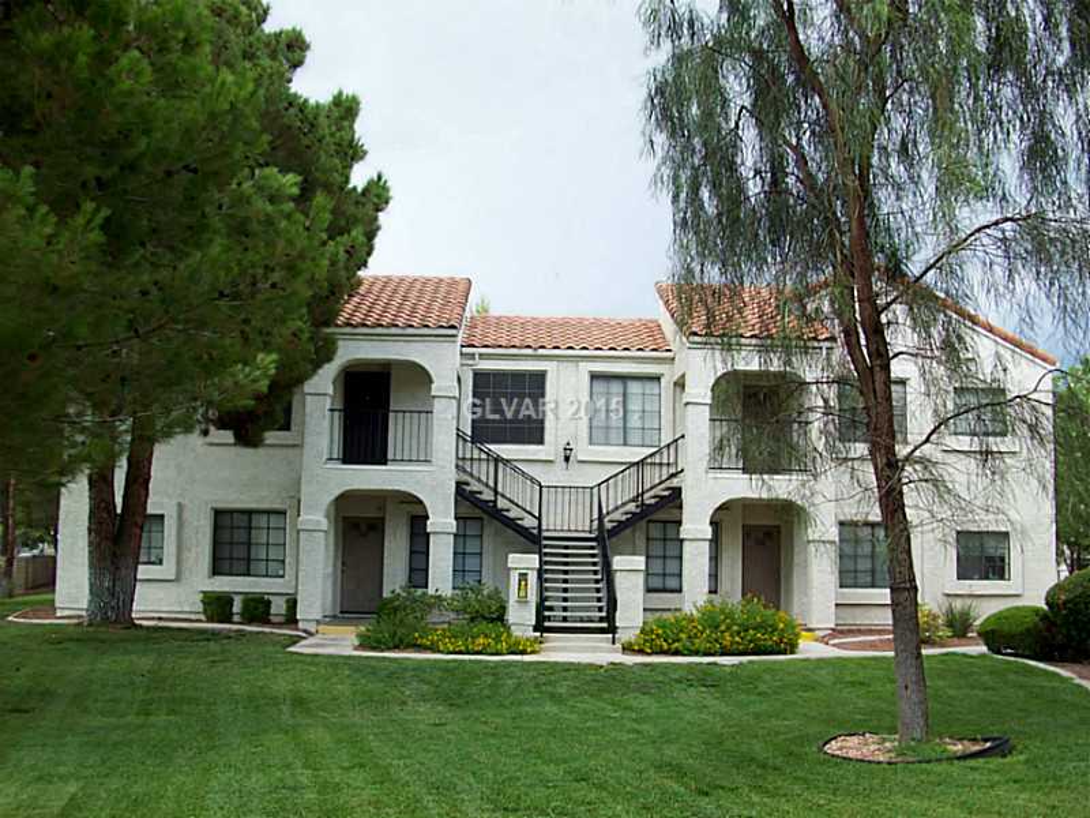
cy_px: 409
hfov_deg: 54.0
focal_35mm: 34
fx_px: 1071
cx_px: 545
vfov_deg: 41.8
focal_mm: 5.7
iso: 80
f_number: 2.8
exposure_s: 1/288
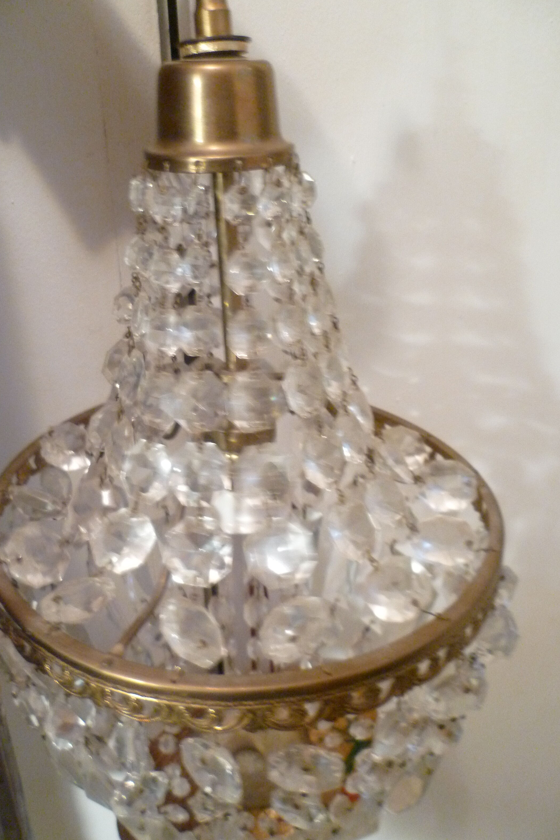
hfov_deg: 43.6
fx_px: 700
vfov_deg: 61.9
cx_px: 262
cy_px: 419
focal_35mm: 30
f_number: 2.8
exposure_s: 1/6
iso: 400
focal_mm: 5
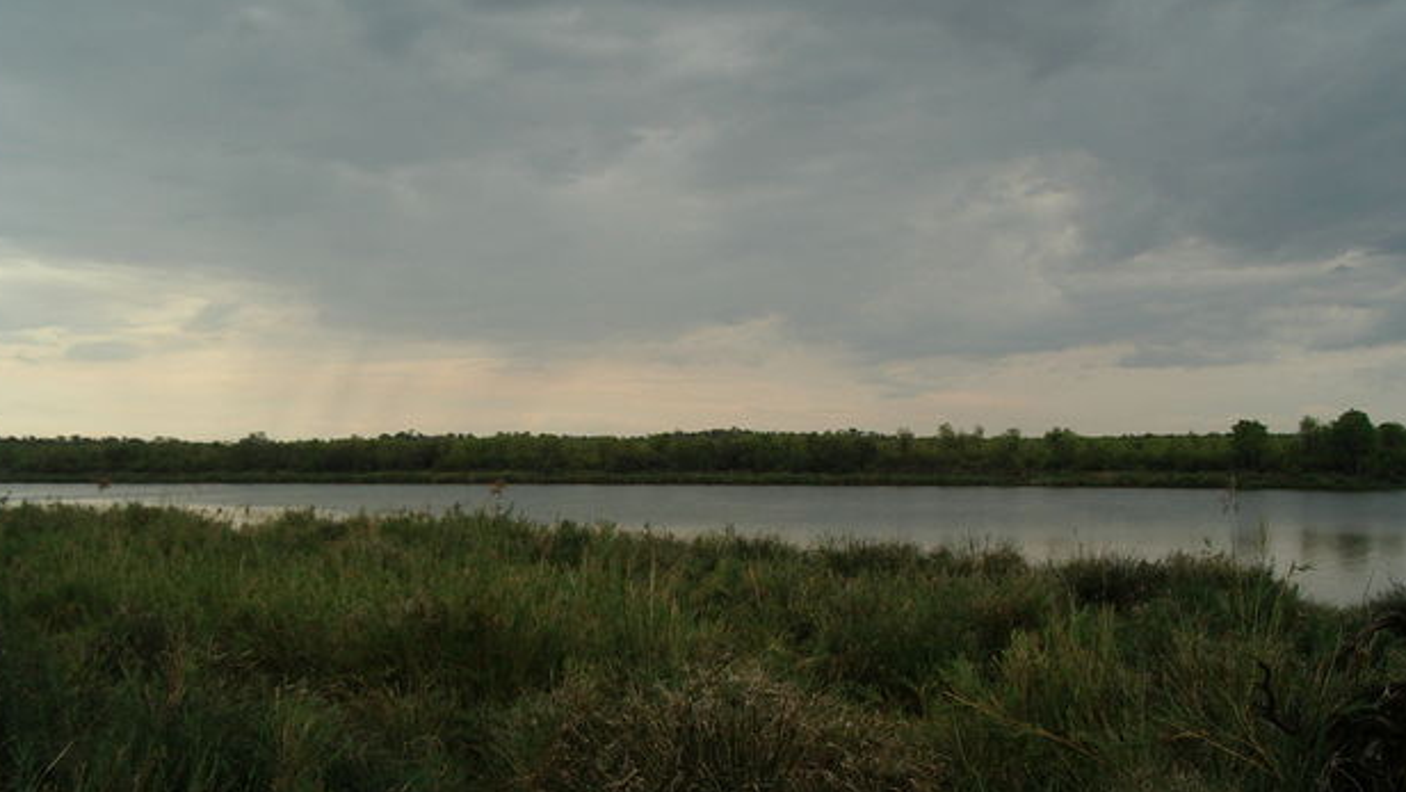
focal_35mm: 43
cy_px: 504
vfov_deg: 27.6
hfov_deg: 47.3
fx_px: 1604
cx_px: 696
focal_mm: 5.8
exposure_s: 1/200
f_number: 4.8
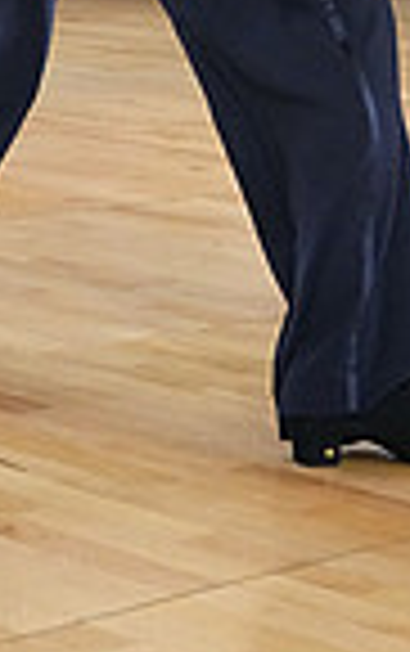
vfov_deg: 13.4
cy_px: -315
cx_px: 286
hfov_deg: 8.9
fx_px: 2620
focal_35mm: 147
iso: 5000
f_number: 6.3
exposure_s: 1/200
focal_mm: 36
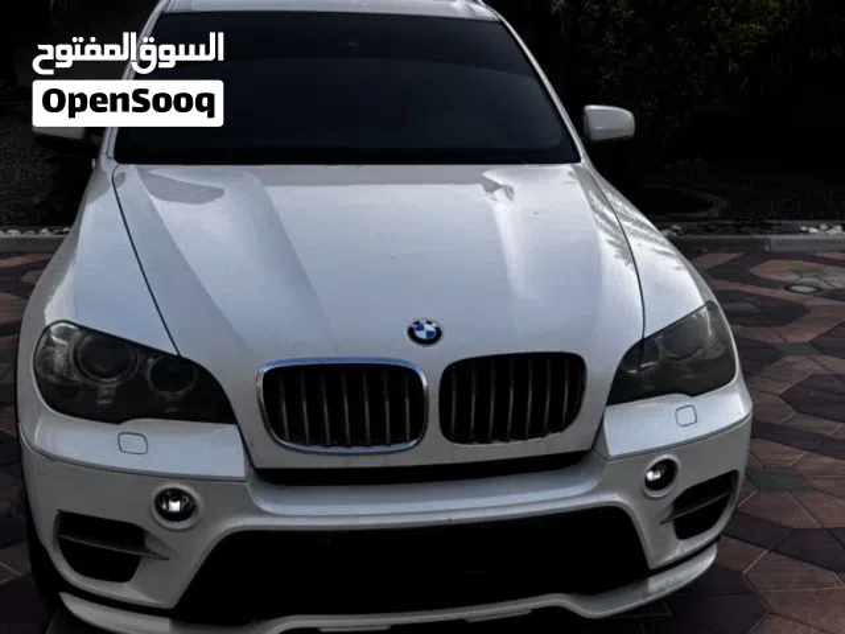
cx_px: 422
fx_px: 586
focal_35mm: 24
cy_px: 317
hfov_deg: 71.6
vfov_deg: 56.8
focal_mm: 6.76
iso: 80
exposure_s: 1/142
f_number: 1.78
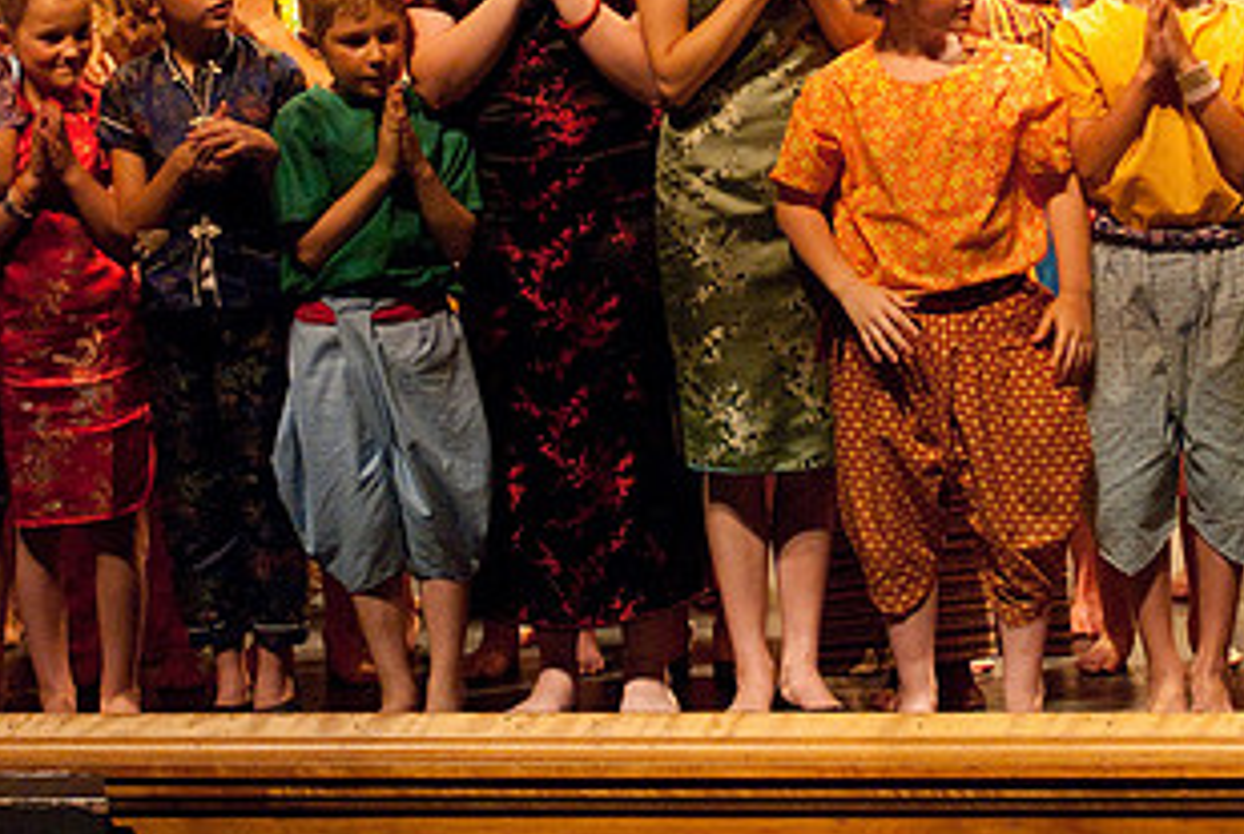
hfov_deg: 9.1
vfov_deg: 6.1
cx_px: 777
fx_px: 7786
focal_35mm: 225
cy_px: 81
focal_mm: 80
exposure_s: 1/125
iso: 1000
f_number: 2.8
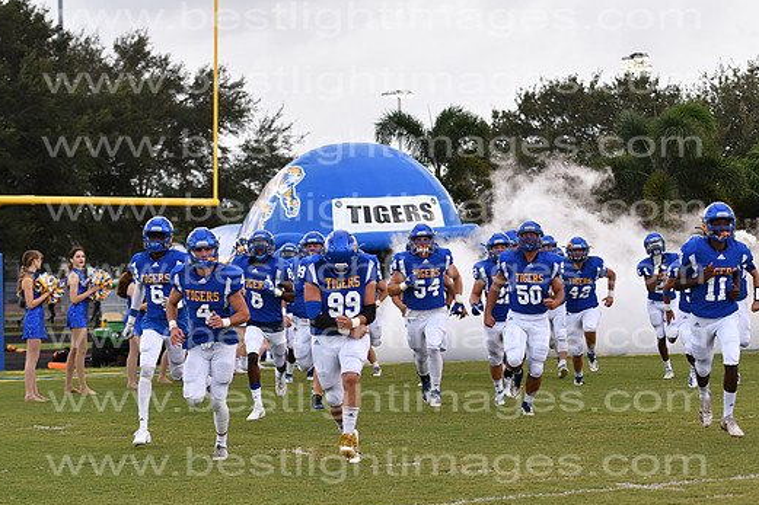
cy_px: 242
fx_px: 2466
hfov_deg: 17.5
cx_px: 377
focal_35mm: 117
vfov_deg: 11.7
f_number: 3.2
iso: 800
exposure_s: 1/1250
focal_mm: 70
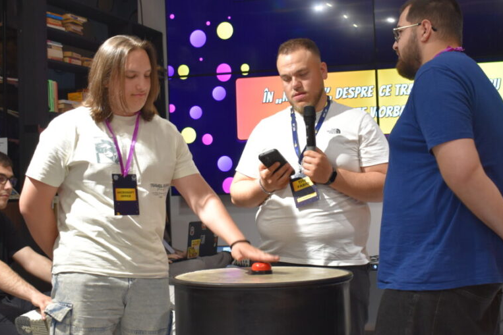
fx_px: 792
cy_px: 155
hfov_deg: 35.2
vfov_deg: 23.9
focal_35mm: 57
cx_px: 248
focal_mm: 27
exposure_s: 1/30
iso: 720
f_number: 4
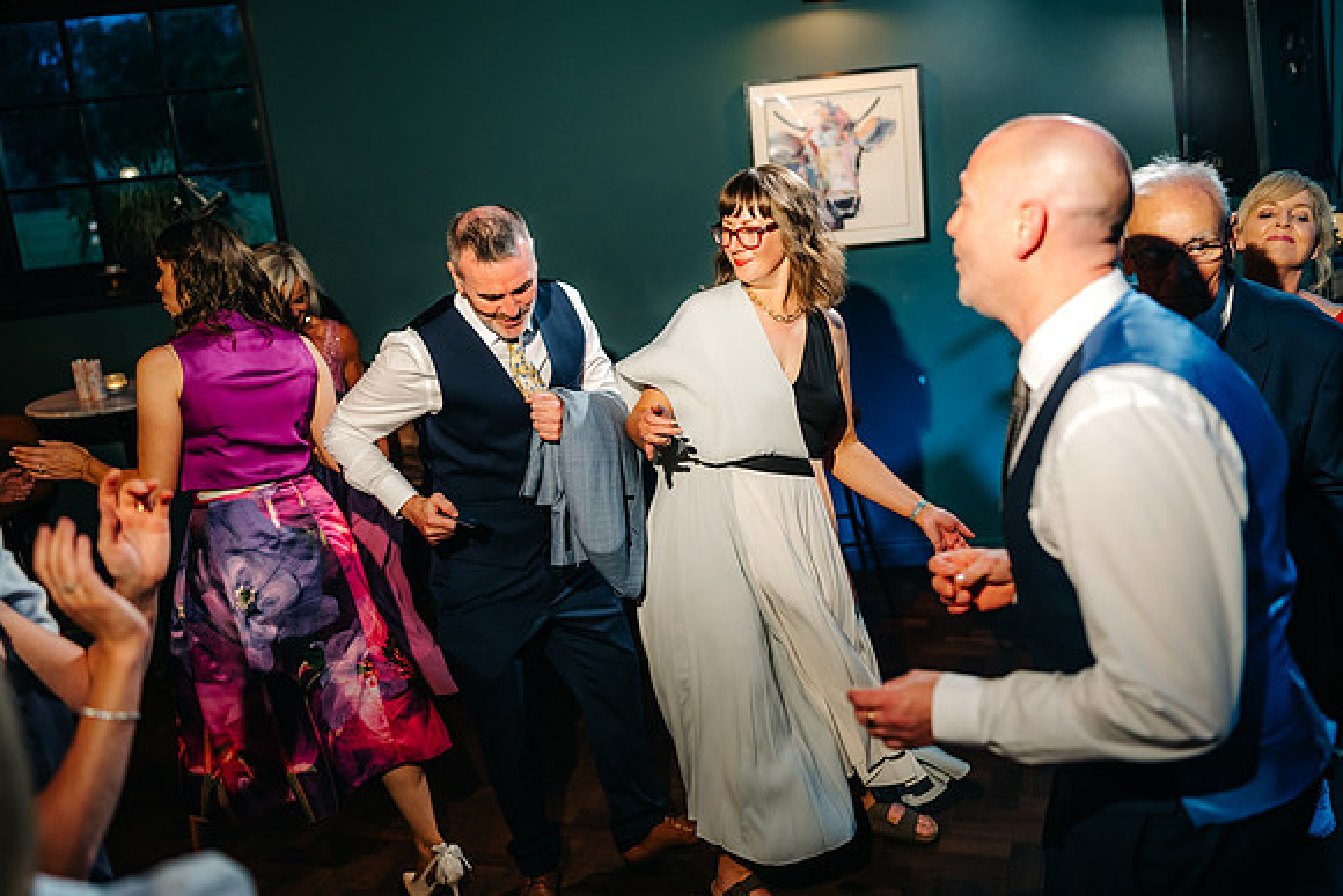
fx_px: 1306
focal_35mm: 35
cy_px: 448
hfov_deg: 54.4
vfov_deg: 37.9
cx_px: 672
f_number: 1.8
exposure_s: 1/200
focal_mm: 35
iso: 640
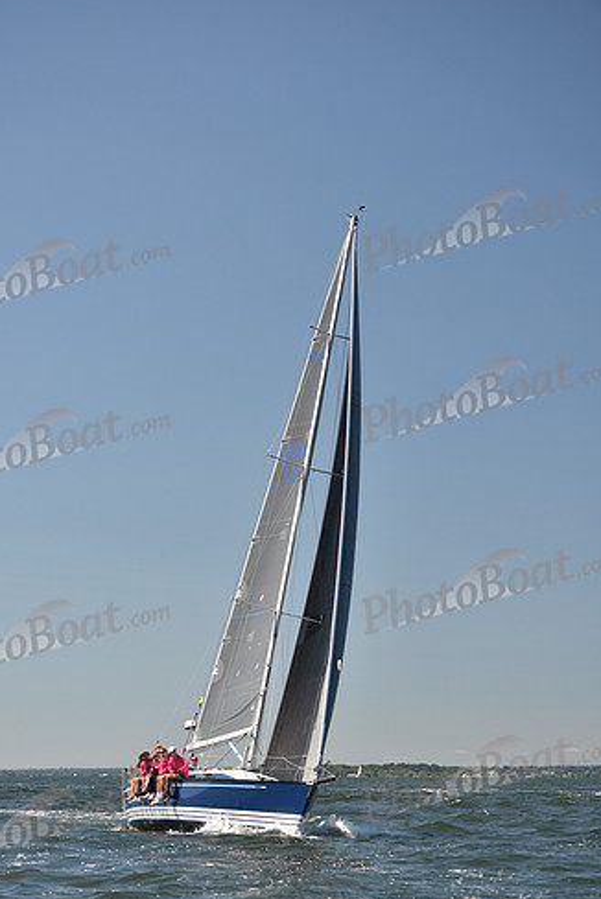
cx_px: 266
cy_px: 518
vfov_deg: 20.2
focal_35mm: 101
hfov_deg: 13.6
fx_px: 2525
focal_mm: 85
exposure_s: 1/1250
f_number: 3.2
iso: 250
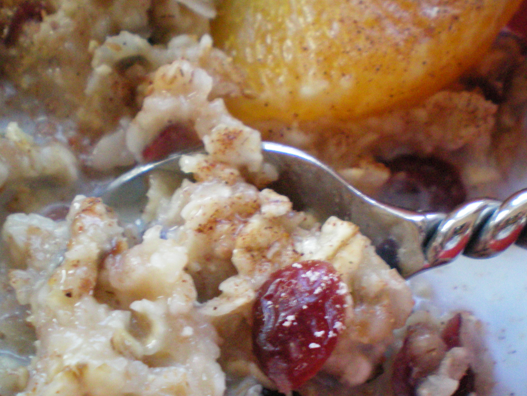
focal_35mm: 52
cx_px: 289
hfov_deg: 36.8
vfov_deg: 28.0
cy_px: 235
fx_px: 792
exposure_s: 1/13
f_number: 3.1
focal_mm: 6.3
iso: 400
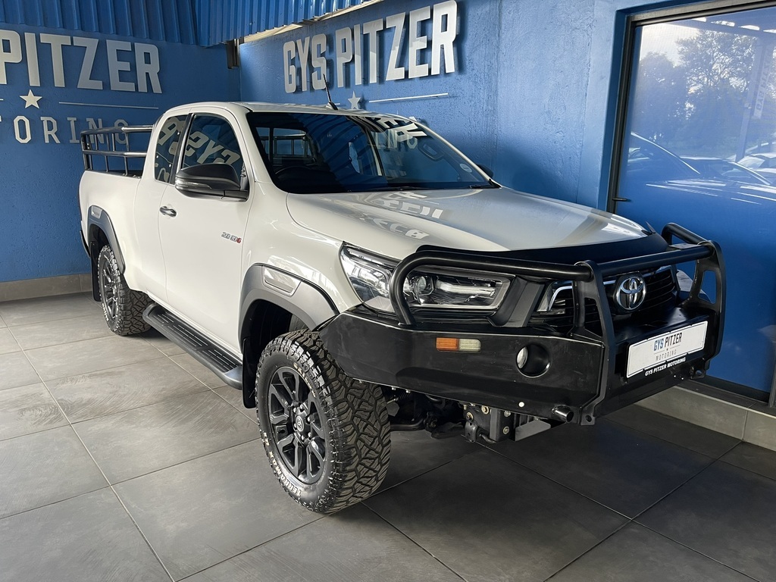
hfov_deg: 69.4
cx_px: 388
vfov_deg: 54.9
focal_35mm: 25
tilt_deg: -14.2
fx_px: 560
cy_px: 291
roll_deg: -0.2
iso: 80
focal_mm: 5.1
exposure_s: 1/50
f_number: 1.6
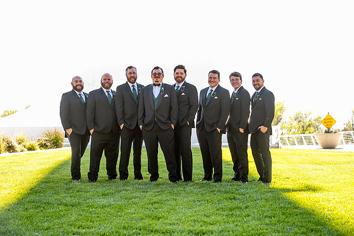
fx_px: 806
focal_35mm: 82
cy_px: 118
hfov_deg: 24.8
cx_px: 177
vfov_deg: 16.7
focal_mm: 82
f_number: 5.6
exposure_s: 1/250
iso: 400
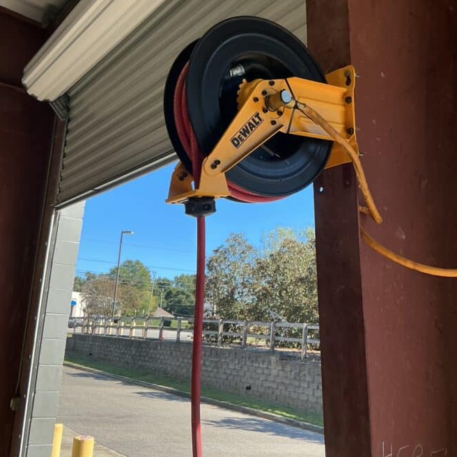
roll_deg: -4.0
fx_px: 597
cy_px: 212
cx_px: 254
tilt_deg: +14.4
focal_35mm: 40
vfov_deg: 41.8
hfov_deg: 41.8
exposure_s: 1/642
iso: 25
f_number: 1.8
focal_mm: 3
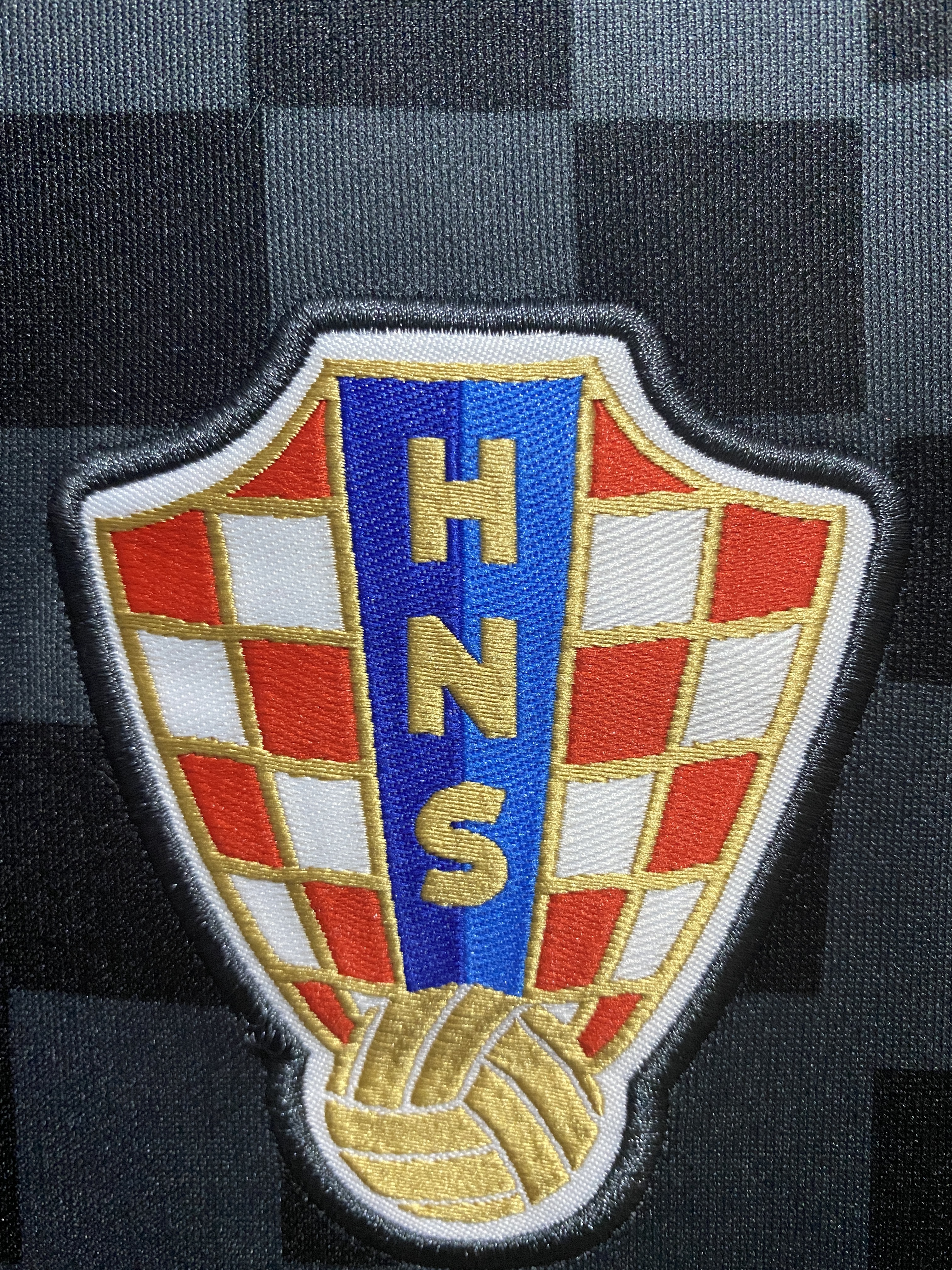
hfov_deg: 53.1
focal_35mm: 26
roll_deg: +0.5
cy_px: 635
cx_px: 476
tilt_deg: -1.3
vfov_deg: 67.3
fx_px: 953
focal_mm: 4.25
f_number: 1.8
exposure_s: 1/60
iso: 320
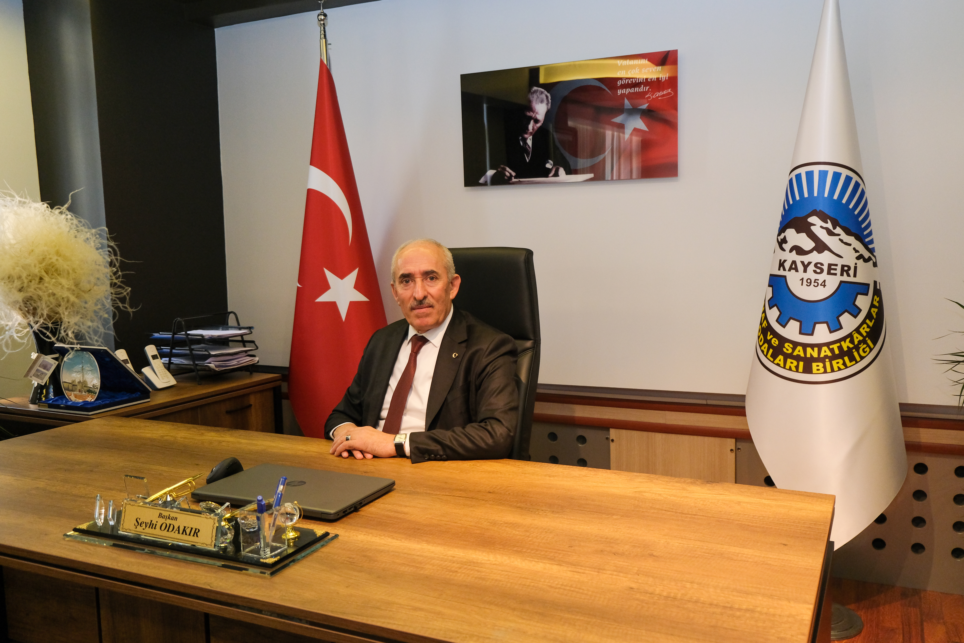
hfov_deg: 63.7
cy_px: 322
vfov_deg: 45.0
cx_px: 482
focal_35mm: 29
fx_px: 776
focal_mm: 19.6
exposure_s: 1/100
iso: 1600
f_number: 2.8
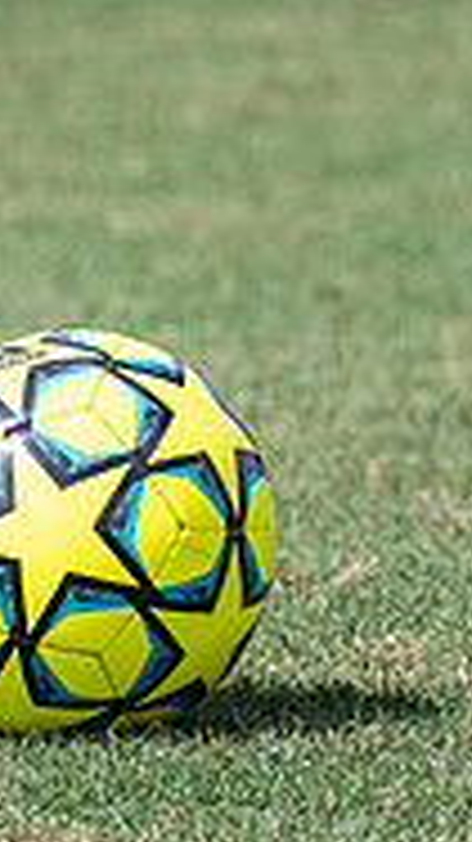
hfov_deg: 2.4
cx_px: 166
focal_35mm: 505
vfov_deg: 4.3
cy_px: -41
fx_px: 11251
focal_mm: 200
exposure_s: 1/500
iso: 100
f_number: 5.6
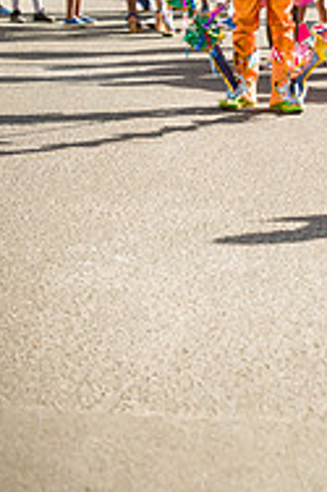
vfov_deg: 12.2
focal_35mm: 168
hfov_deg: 8.1
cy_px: 60
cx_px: 271
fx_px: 2293
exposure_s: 1/200
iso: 100
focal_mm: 70
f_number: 5.6
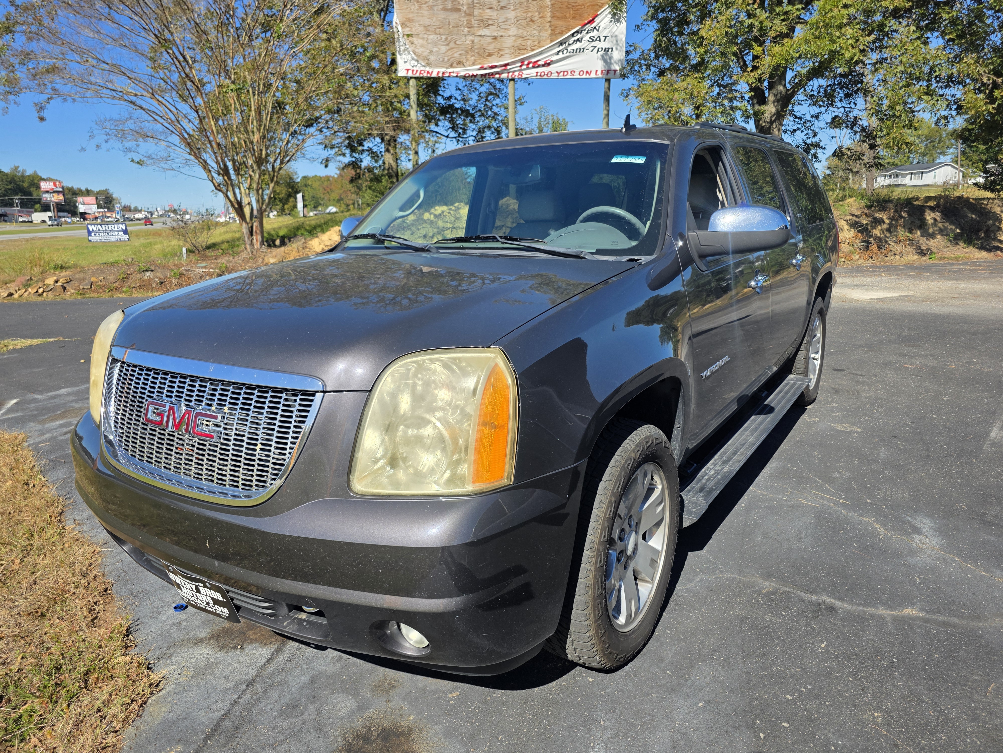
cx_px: 502
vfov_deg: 58.9
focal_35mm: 23
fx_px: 666
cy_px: 376
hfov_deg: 73.9
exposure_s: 1/5778
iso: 80
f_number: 1.7
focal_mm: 6.3
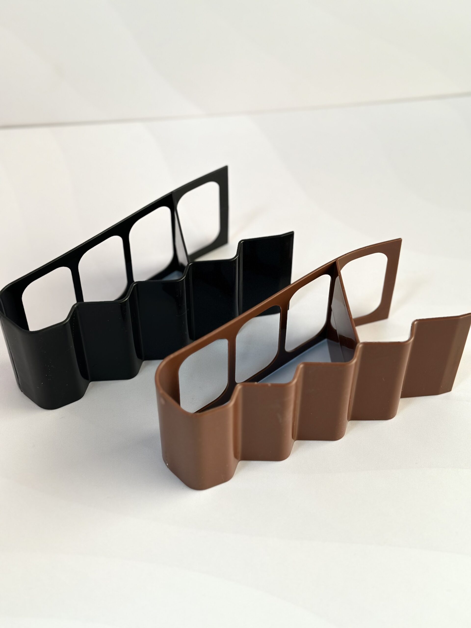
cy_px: 314
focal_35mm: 48
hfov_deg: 30.3
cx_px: 236
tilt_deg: -47.3
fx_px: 871
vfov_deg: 39.7
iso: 100
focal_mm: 6.86
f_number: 1.78
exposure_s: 1/121
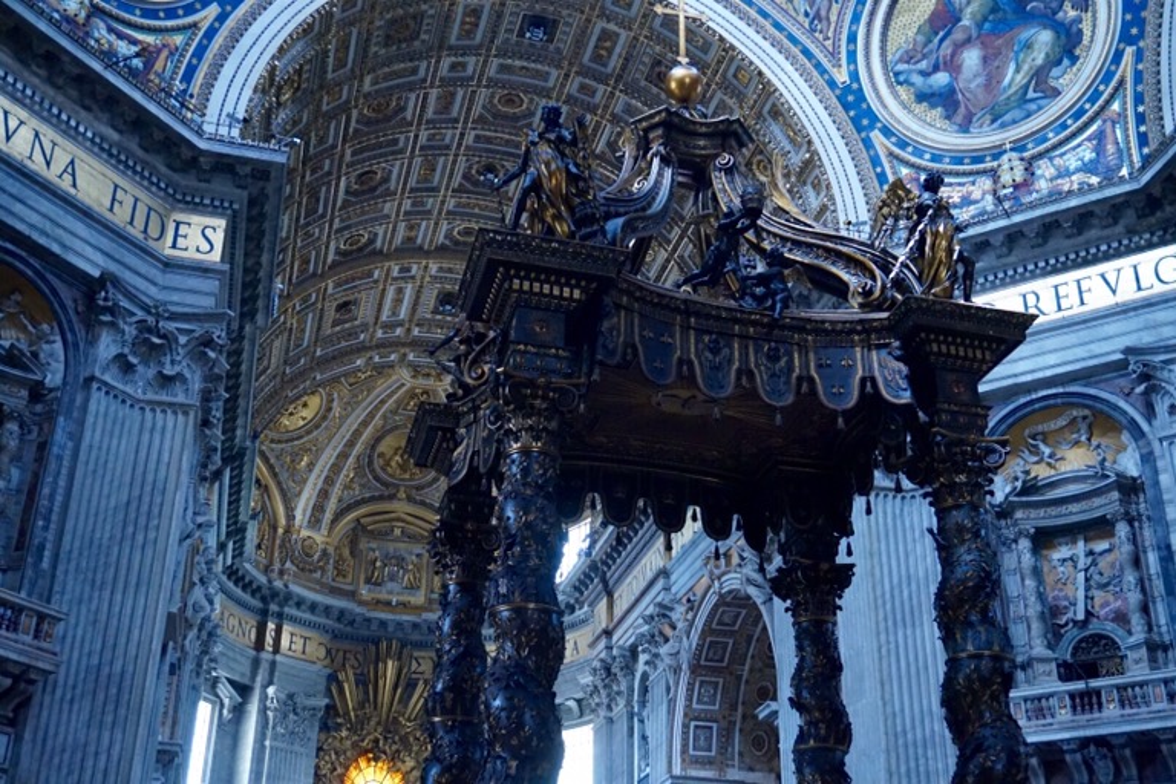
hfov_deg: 46.4
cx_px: 588
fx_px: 1372
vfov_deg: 31.9
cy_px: 392
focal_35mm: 42
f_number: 4.5
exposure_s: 1/50
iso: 3200
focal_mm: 28
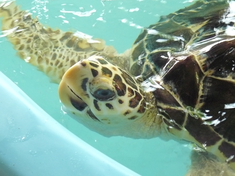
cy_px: 88
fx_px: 787
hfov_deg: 17.0
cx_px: 118
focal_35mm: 116
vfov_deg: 12.8
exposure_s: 1/60
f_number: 3.2
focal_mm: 16.2
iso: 400
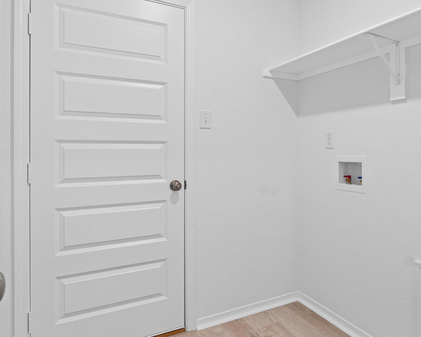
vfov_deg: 56.7
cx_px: 254
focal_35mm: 25
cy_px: 152
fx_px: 311
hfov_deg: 67.4
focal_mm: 12
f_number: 9
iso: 250
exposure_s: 1/3
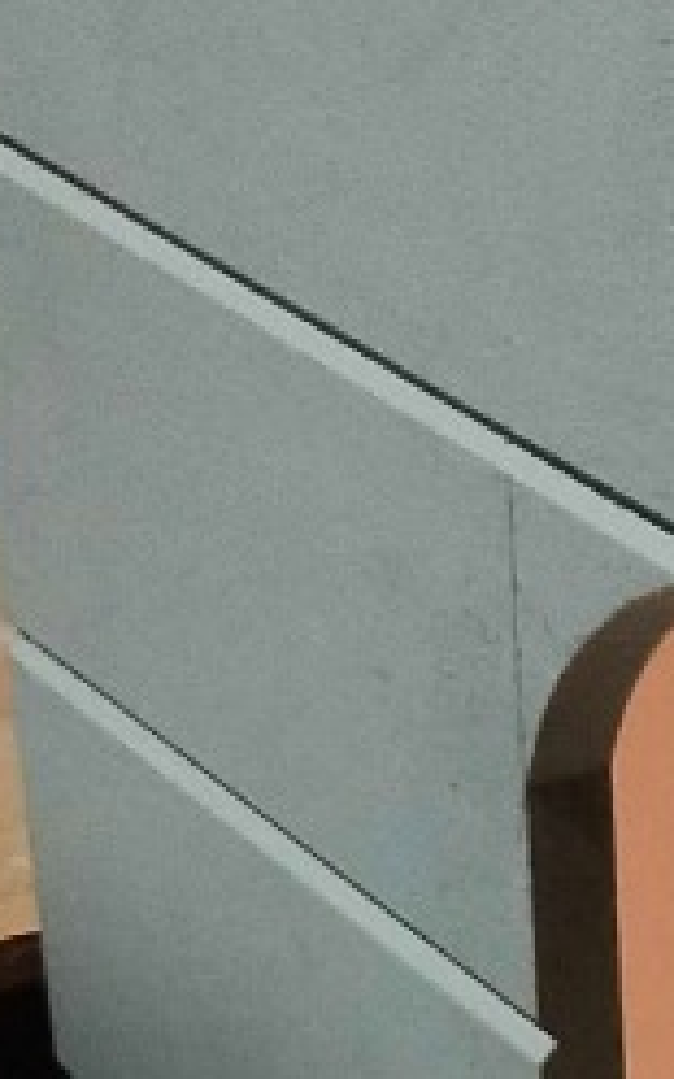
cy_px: 1514
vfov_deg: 13.0
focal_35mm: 154
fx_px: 4526
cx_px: 1587
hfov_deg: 7.9
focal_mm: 3.95
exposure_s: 1/33.3
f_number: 1.8
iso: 488
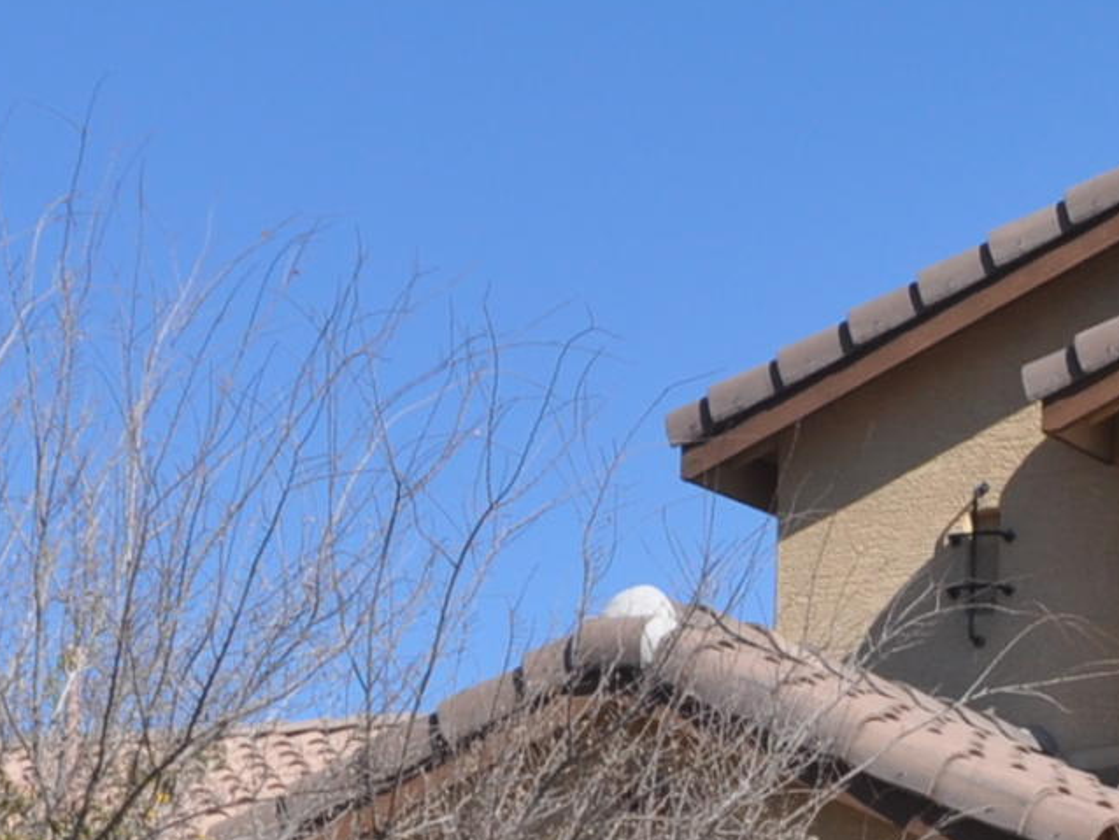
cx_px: 1349
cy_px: 1108
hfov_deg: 11.4
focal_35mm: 169
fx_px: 5473
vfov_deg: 8.6
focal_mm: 25
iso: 200
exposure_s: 1/200
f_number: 14
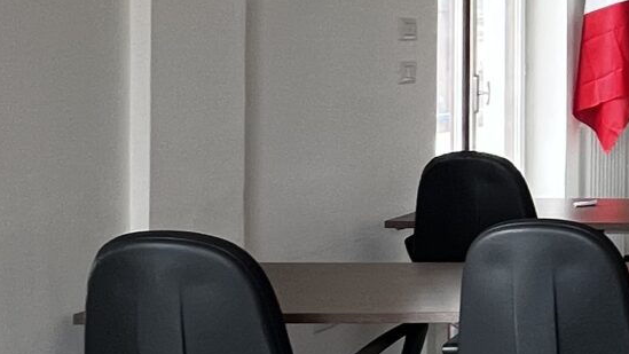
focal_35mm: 66
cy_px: 31
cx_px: 1076
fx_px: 1101
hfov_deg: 22.2
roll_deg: -0.2
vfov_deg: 18.0
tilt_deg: +1.4
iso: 200
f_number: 1.8
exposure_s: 1/100
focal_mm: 1.57
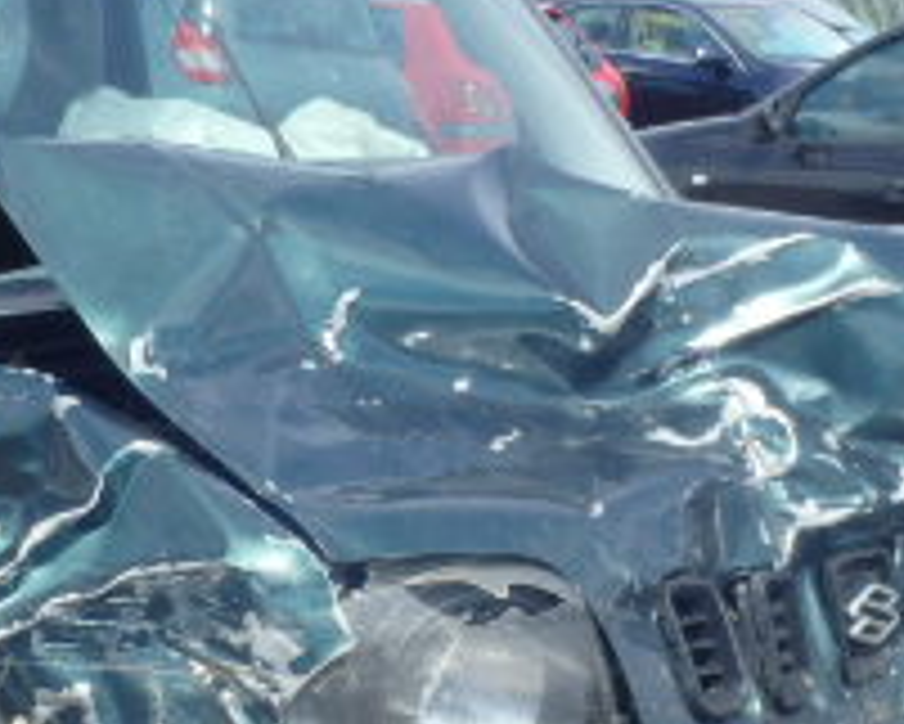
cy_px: 657
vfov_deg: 17.4
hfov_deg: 21.9
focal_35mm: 87
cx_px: 297
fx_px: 2329
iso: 125
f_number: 3.9
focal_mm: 5
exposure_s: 1/500
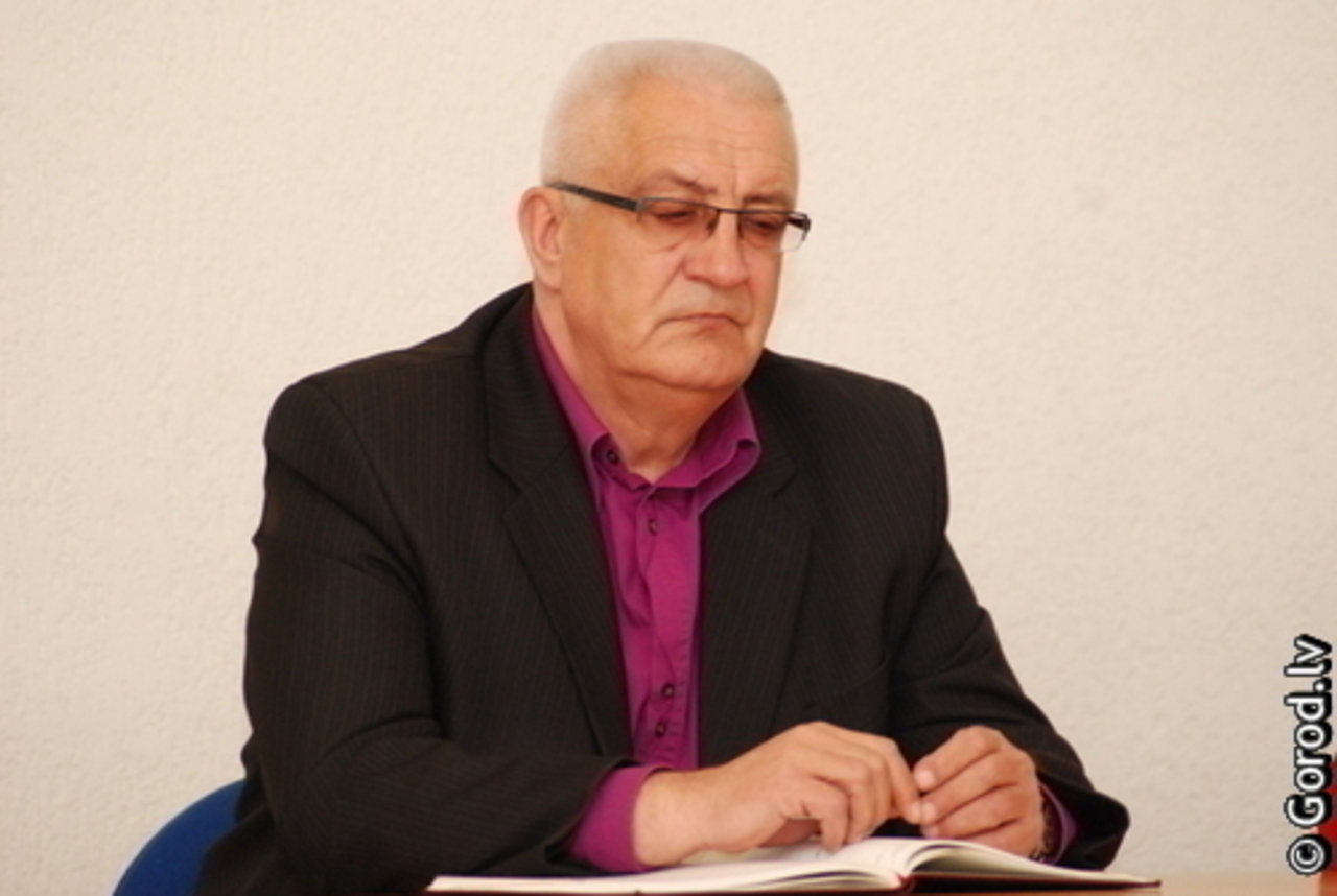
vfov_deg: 5.9
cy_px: 448
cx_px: 668
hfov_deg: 8.8
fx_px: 8649
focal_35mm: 232
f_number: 4.5
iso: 1000
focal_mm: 155
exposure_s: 1/90
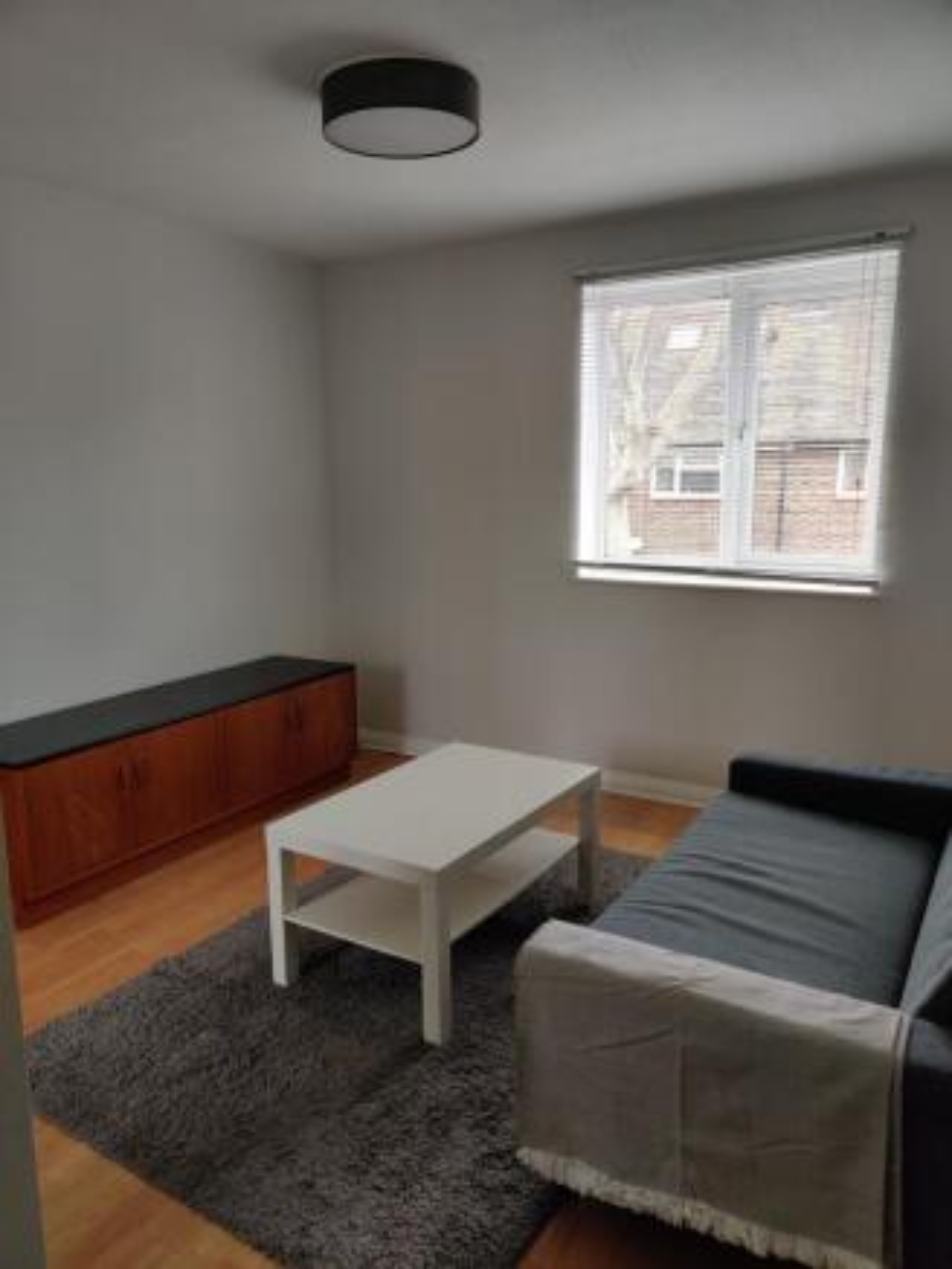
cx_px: 476
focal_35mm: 27
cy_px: 634
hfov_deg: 51.4
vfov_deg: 65.3
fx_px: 990
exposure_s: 1/100
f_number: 1.65
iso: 200
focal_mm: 4.75
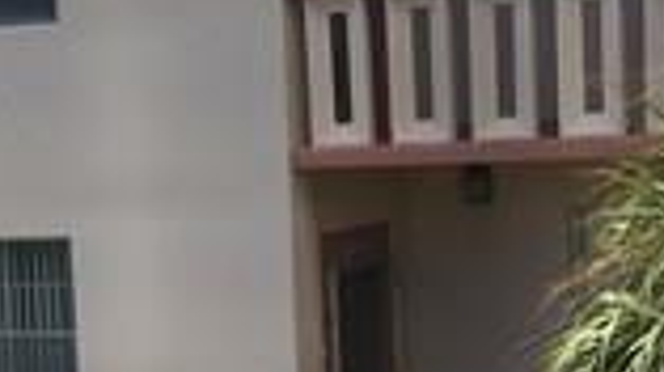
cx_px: -85
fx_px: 3624
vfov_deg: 5.7
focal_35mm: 206
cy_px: 829
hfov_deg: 10.3
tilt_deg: -13.0
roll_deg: +3.0
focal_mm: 4.15
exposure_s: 1/578
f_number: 2.2
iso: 25
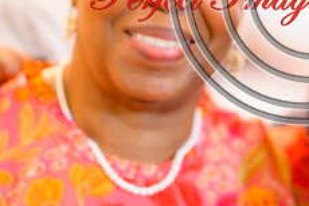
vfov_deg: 5.2
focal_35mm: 265
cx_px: 306
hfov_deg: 7.7
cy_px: -3
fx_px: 2273
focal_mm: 105
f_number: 1.8
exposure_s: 1/125
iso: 2500
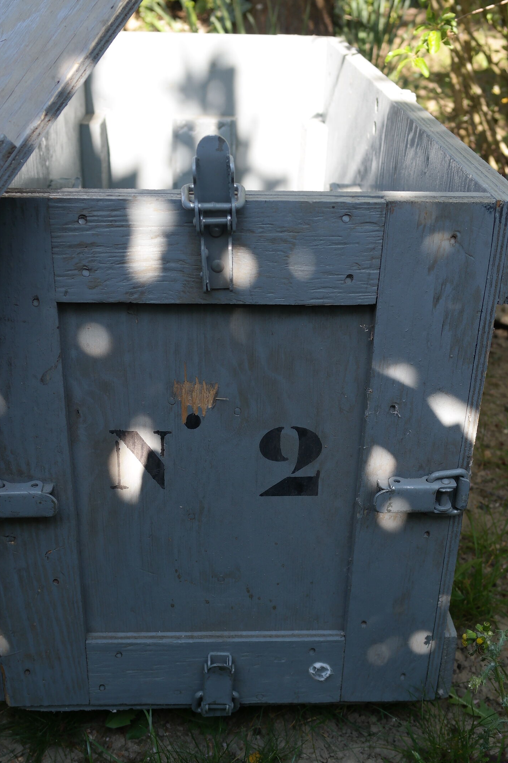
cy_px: 383
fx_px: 889
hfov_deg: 31.9
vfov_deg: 46.4
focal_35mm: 42
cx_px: 237
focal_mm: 20
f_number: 4.5
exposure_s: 1/160
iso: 100
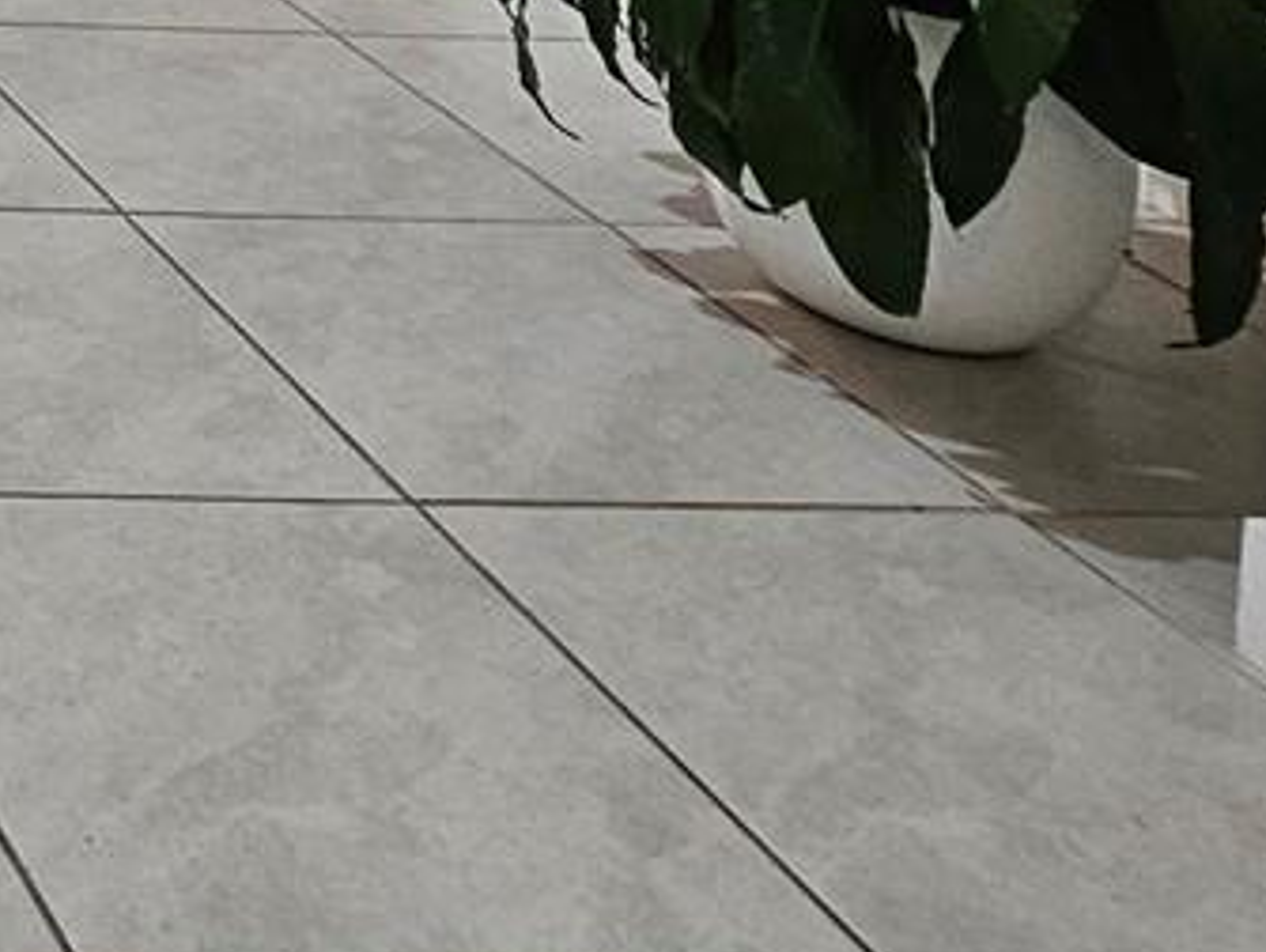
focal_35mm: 62
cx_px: -945
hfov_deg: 21.6
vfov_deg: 18.2
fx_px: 2270
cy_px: -805
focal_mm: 2.2
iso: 160
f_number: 2.2
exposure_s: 1/60.2
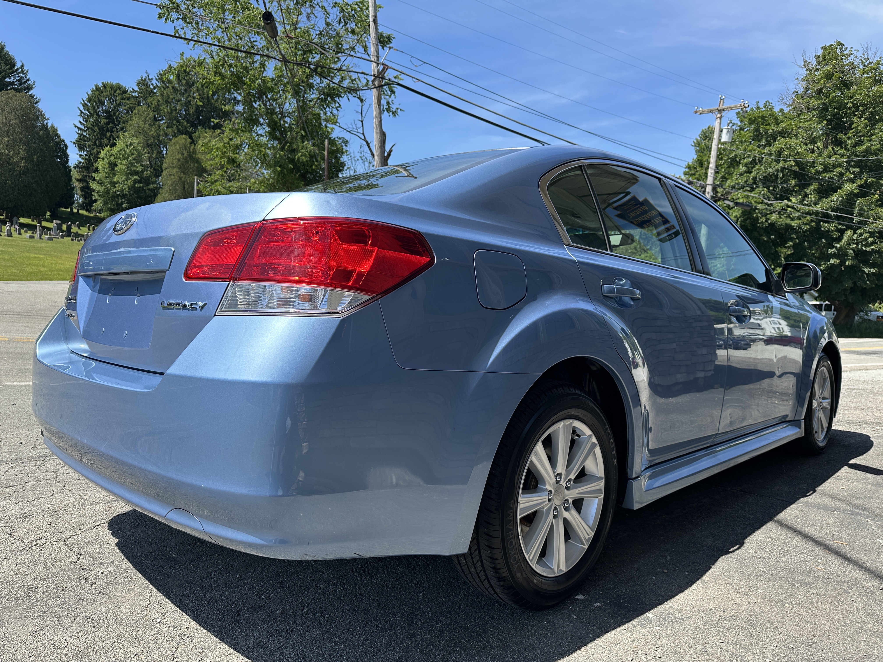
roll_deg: -0.4
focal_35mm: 24
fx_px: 612
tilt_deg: -3.4
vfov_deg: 56.8
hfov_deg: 71.6
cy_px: 331
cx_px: 442
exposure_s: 1/2110
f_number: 1.78
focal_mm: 6.86
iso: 80
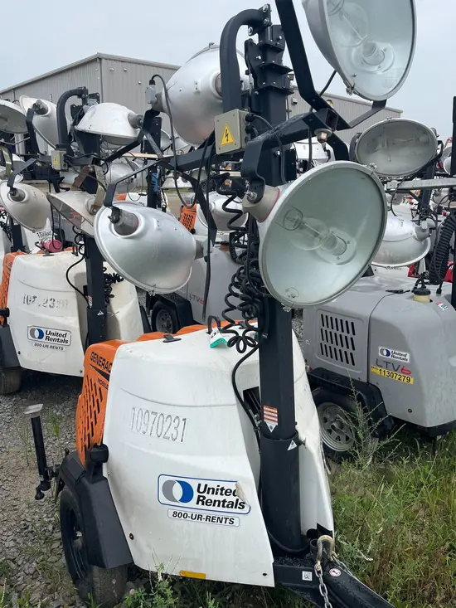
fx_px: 457
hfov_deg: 53.1
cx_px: 228
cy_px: 304
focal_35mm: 26
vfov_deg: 67.3
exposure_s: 1/1309
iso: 50
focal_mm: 5.1
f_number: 1.6
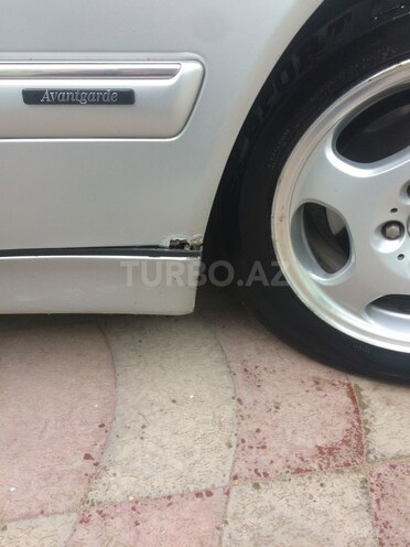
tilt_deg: -35.1
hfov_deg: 48.2
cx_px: 205
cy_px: 274
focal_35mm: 29
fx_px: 458
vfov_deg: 61.7
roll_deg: +0.1
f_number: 2.2
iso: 50
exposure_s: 1/100
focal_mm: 4.15
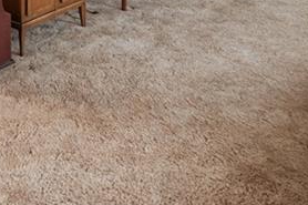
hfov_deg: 33.0
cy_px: -144
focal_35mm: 59
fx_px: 504
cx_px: 63
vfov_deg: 18.7
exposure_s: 1/30
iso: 2000
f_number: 6.3
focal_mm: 16
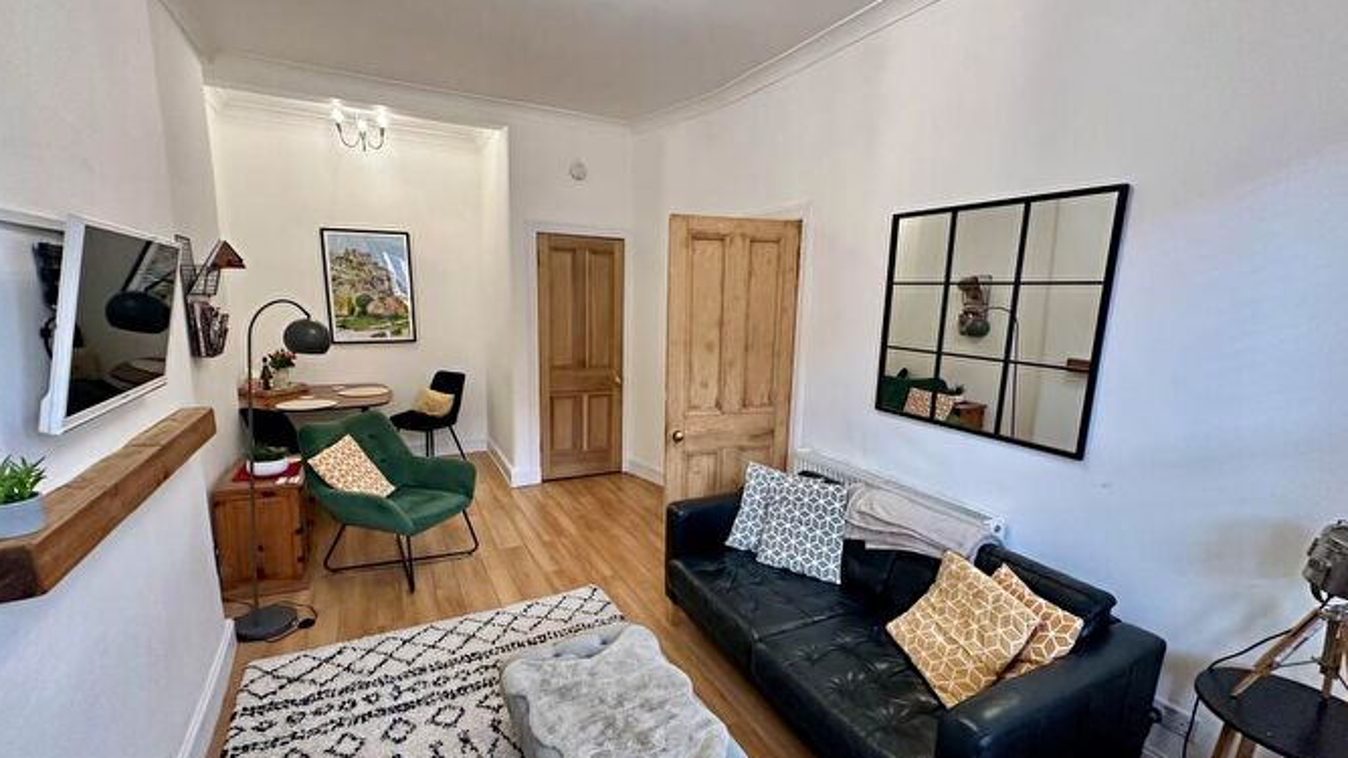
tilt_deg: -9.2
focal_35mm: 16
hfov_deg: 99.4
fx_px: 572
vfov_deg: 67.0
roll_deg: -1.2
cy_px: 397
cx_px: 665
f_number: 2.2
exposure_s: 1/100
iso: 250
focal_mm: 2.22
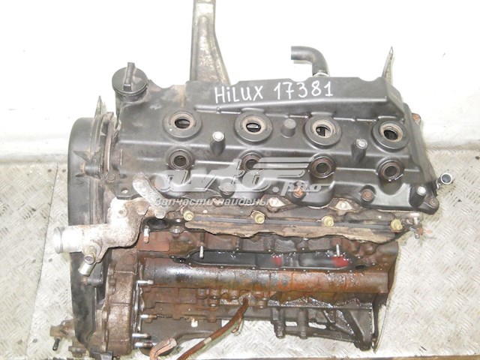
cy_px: 180
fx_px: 569
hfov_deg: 45.8
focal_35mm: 41
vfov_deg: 35.1
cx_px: 240
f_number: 3.1
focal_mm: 6.72
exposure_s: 1/30
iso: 320
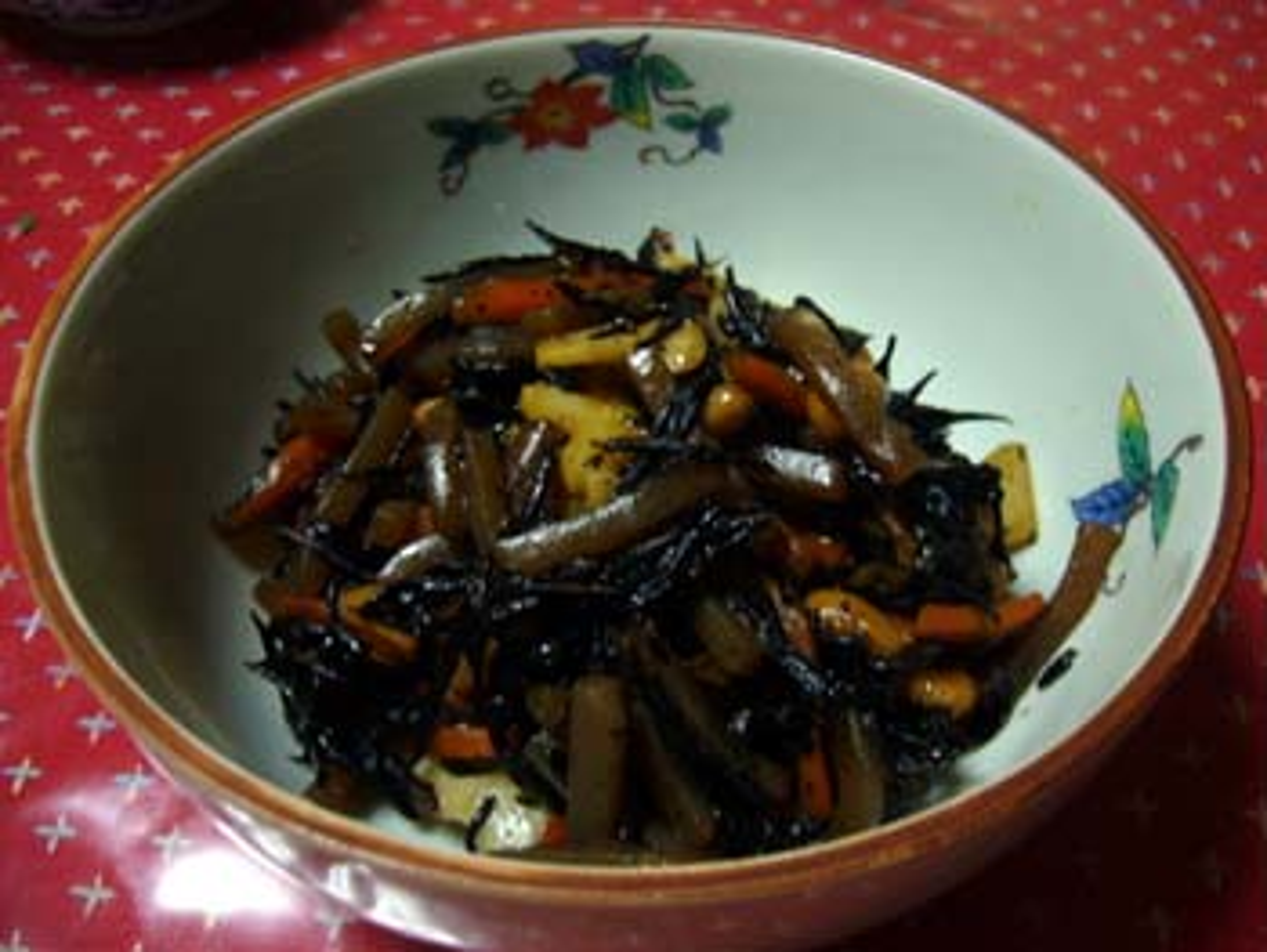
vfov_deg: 40.7
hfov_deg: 52.6
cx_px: 634
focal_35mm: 35
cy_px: 476
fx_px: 1282
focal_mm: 5.8
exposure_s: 1/8
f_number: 2.8
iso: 80
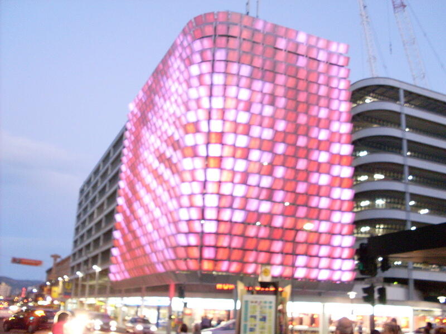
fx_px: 490
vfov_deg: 37.7
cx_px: 223
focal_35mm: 38
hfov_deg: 49.0
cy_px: 167
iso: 200
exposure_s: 1/8
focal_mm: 6.3
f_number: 2.8
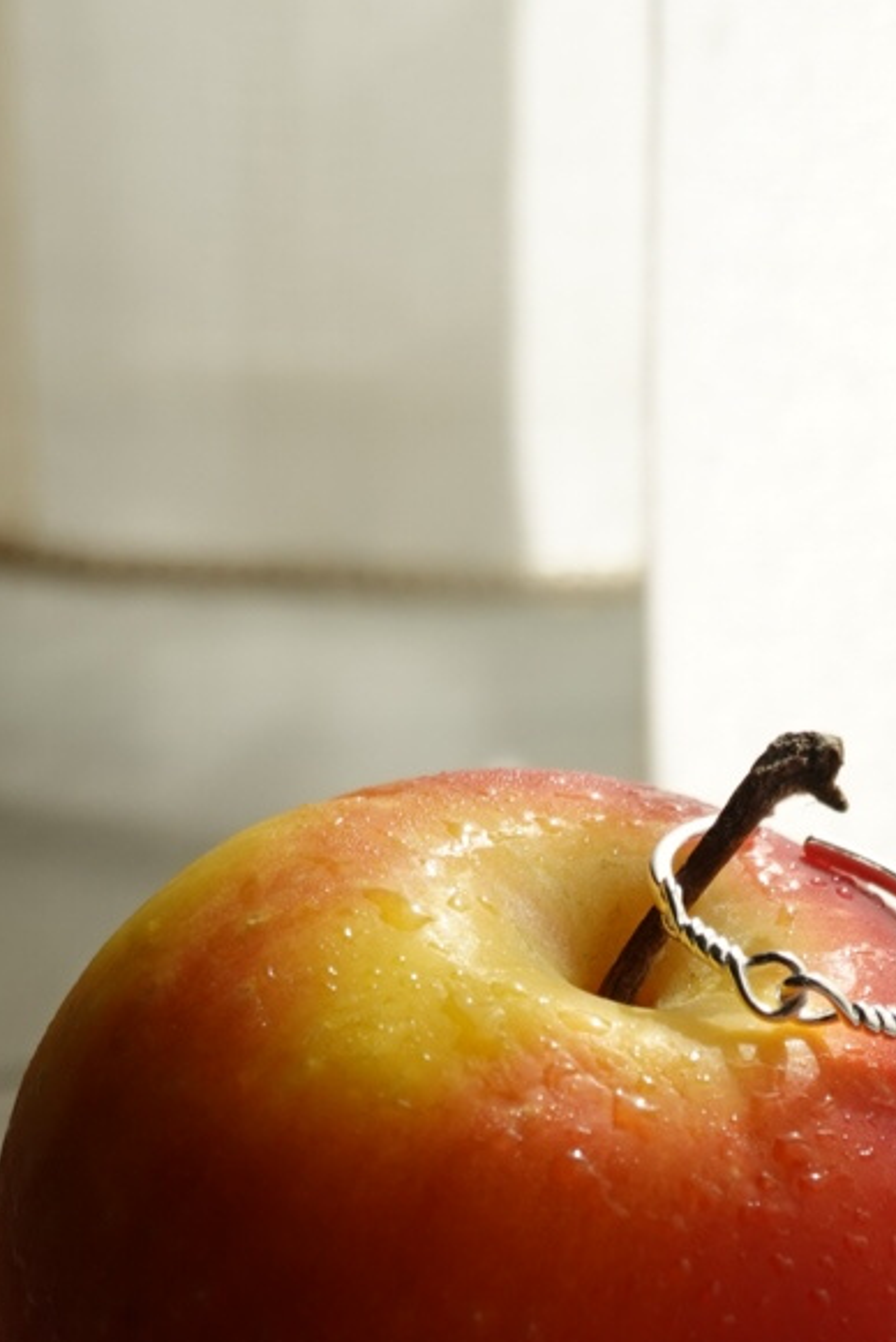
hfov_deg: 10.7
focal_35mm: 128
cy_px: 1561
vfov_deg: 15.5
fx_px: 4773
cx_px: 679
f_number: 4
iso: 100
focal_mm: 16.86
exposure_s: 1/250
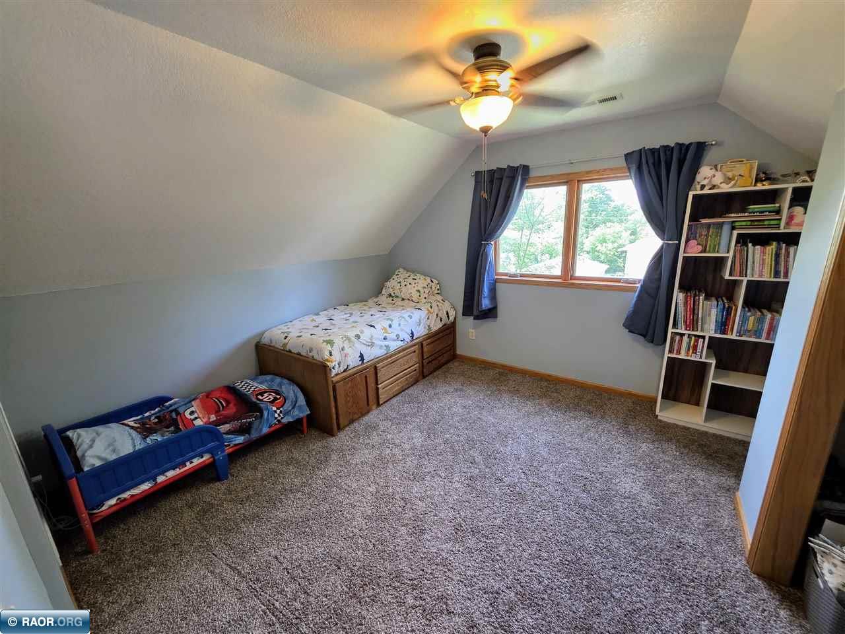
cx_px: 422
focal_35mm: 13
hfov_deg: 106.2
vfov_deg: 89.9
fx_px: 317
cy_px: 317
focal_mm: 2.2
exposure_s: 1/60
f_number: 1.9
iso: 200
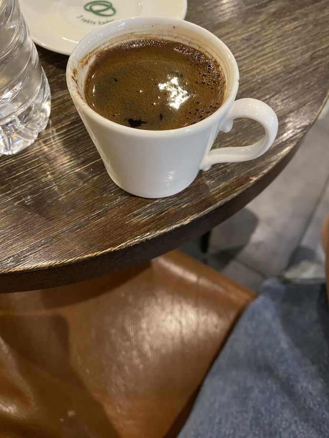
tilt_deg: -62.2
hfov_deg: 54.9
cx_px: 164
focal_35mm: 25
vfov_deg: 69.4
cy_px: 219
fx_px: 317
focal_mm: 4.25
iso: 500
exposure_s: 1/25
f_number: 1.8
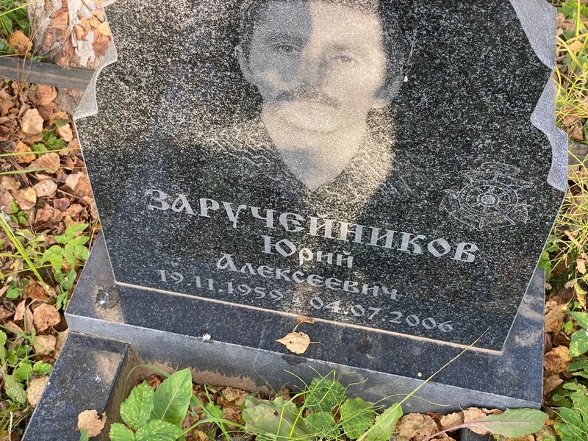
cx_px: 294
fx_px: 883
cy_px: 220
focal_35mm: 52
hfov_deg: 36.8
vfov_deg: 28.0
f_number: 2
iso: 25
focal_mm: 6
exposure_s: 1/122
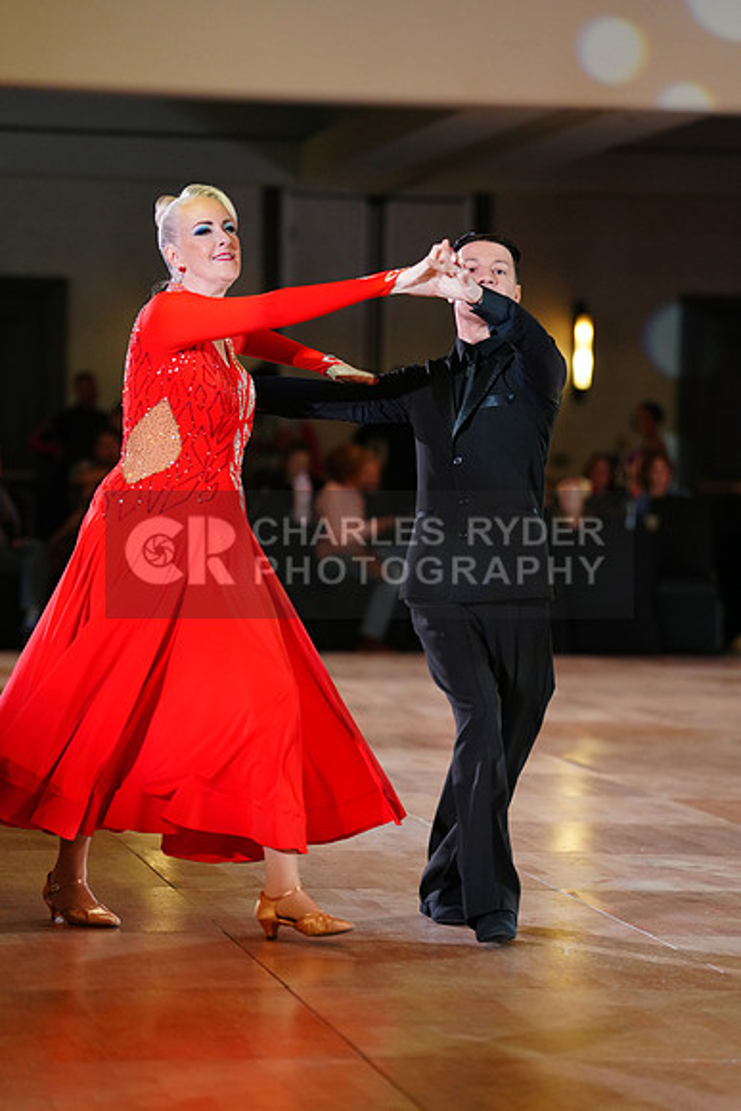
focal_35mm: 130
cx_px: 370
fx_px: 4011
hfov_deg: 10.6
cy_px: 556
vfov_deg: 15.8
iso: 2500
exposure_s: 1/400
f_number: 2.8
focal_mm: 130
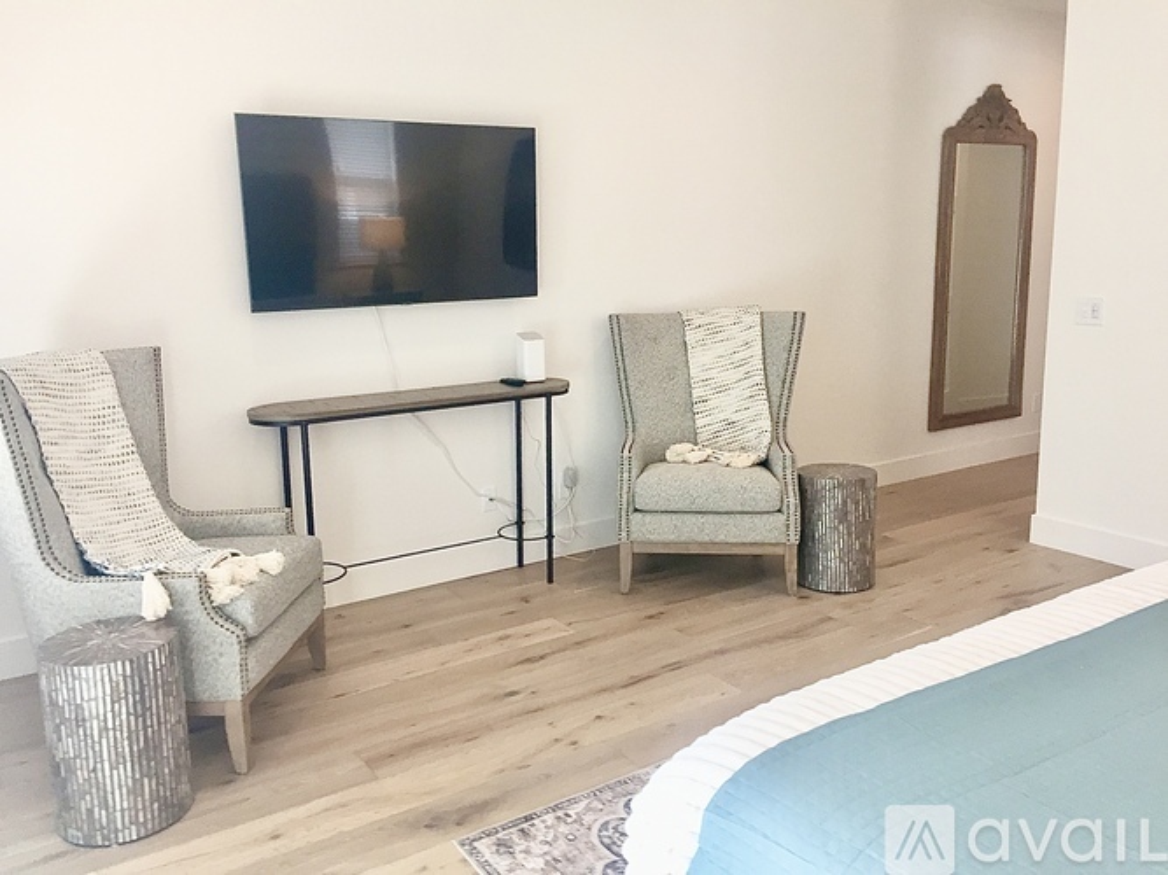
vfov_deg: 48.2
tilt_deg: -12.1
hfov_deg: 61.7
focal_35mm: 29
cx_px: 584
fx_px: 978
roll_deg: -0.2
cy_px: 438
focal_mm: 4.15
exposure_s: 1/30
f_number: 2.2
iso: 80
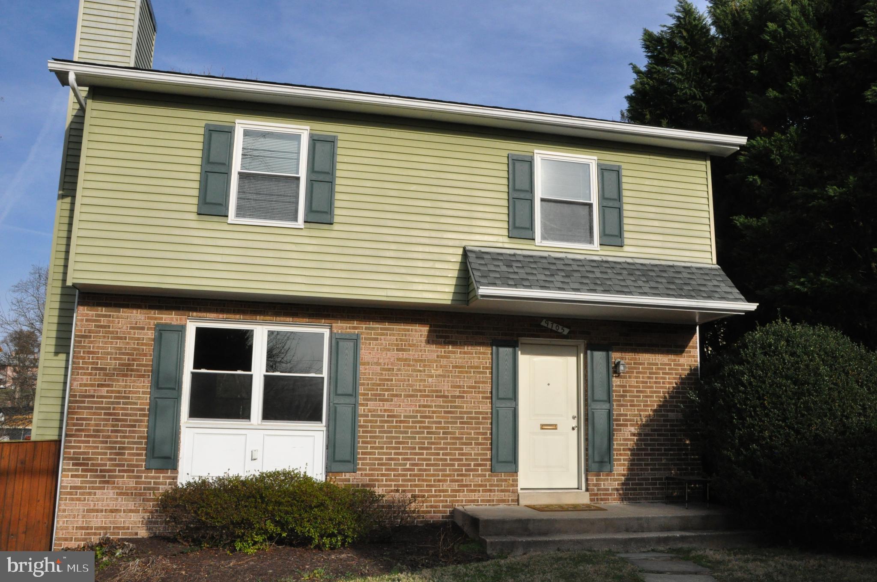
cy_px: 291
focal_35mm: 30
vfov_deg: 43.5
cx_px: 438
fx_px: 730
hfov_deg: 62.0
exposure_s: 1/1250
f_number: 18
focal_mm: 20
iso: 1600
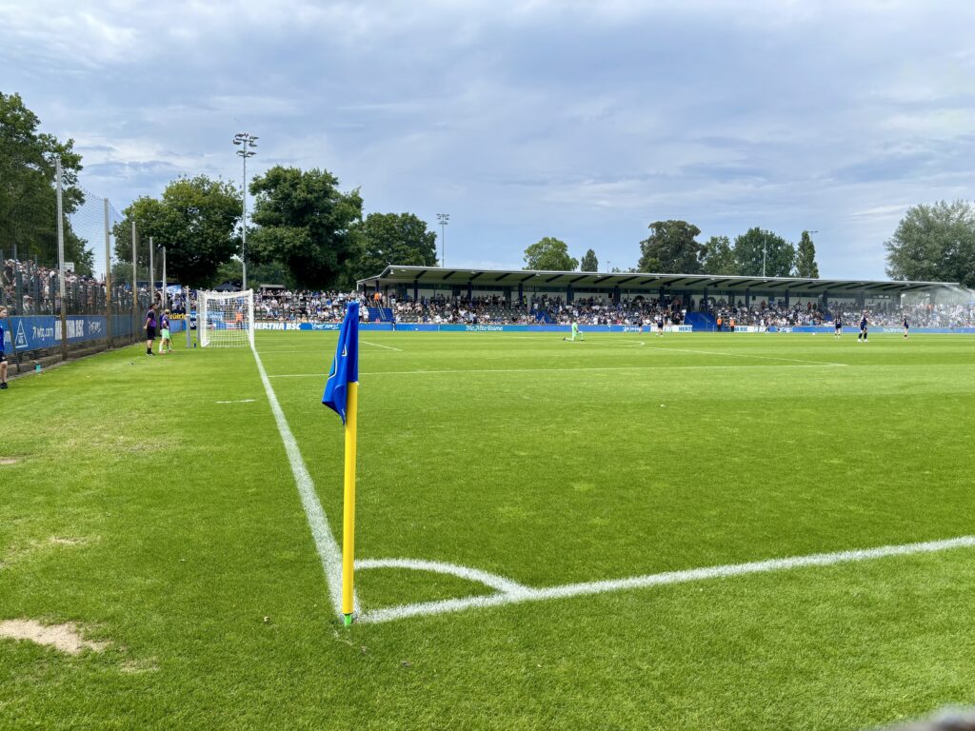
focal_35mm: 26
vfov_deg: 53.1
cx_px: 488
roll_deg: -0.5
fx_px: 732
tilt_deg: -4.6
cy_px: 366
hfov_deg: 67.3
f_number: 1.6
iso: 50
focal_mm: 5.96
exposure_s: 1/1381
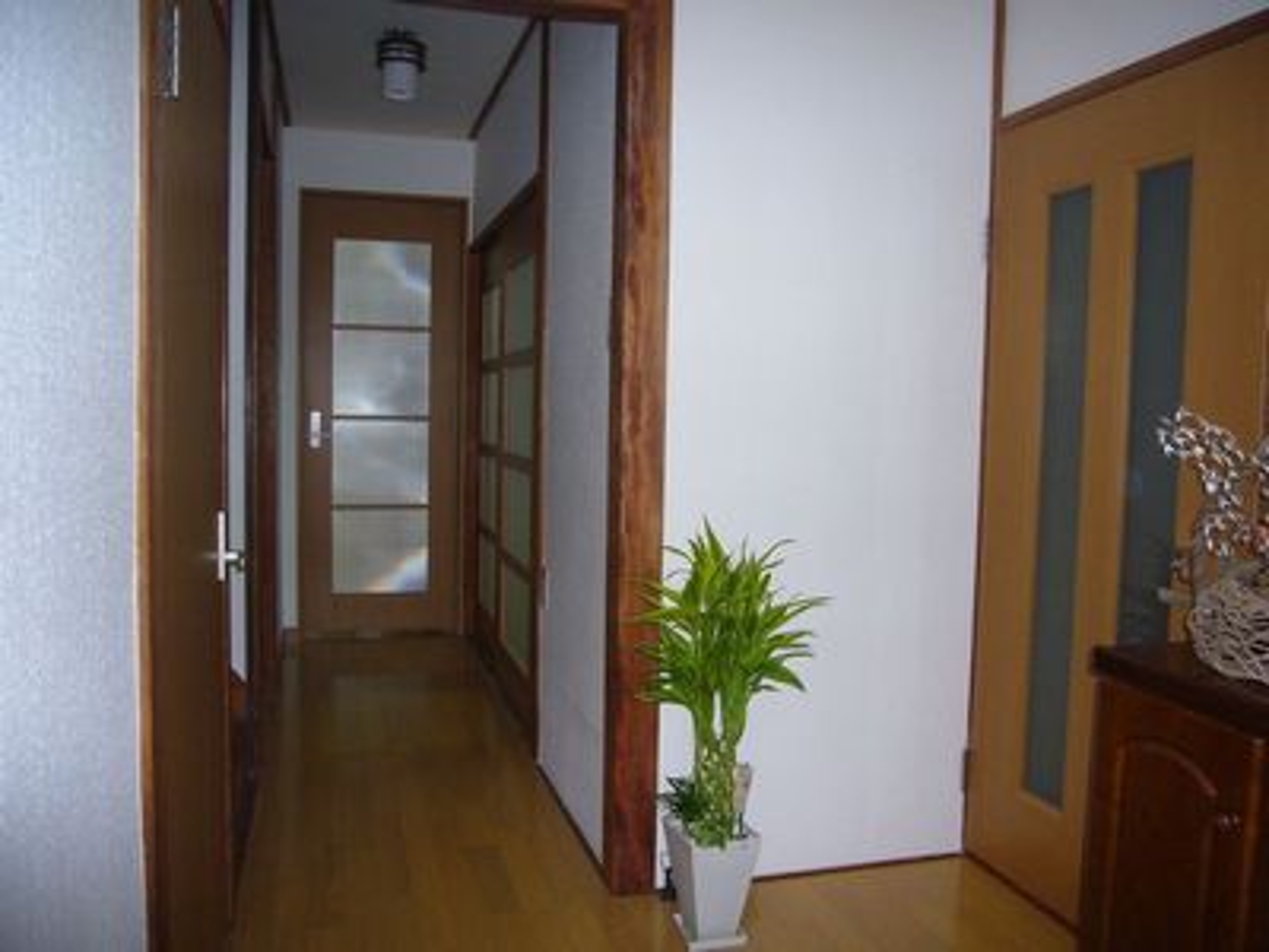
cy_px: 476
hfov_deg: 63.4
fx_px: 1026
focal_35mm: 28
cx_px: 634
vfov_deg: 49.7
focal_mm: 4.6
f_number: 2.8
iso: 100
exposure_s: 1/30
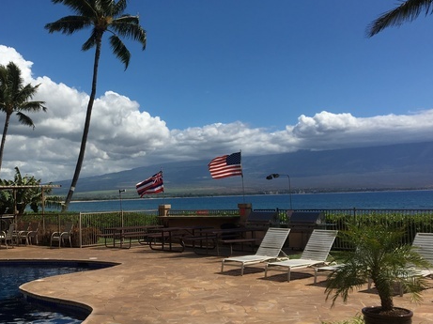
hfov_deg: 43.7
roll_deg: +2.5
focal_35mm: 42
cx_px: 122
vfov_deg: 34.3
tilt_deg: +4.6
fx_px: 525
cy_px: 159
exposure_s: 1/3205
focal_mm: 4.15
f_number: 2.2
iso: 25
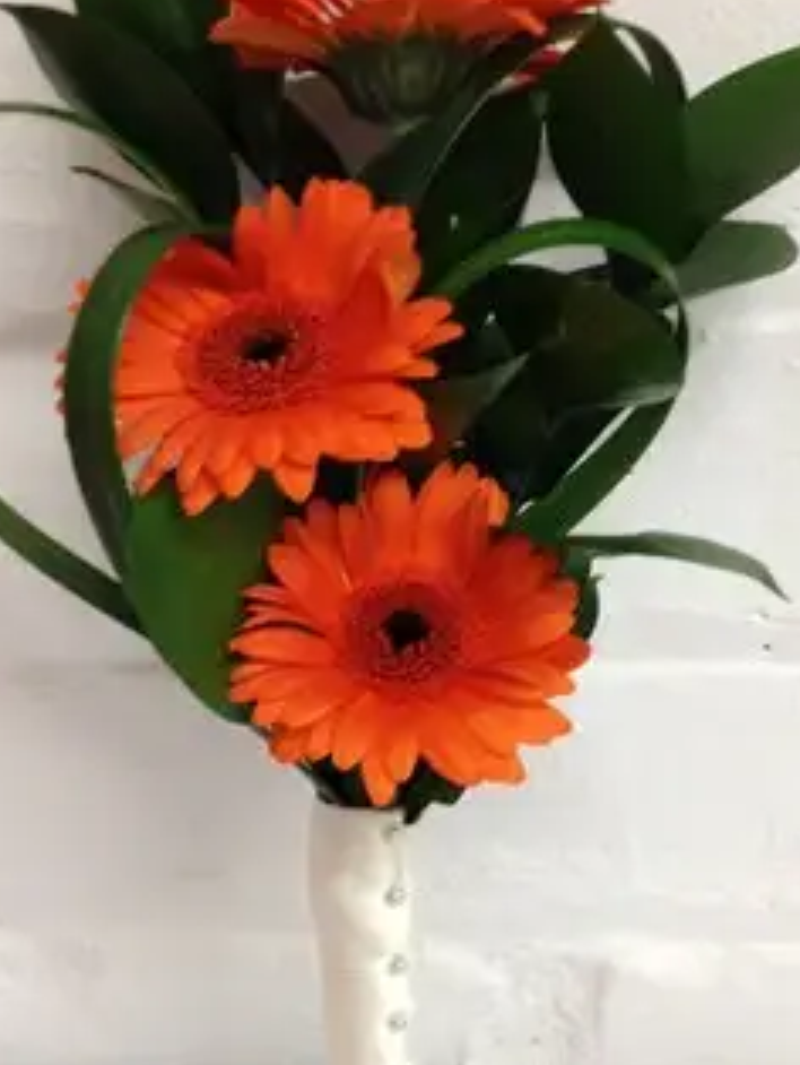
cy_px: 609
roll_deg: +1.9
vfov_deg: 31.1
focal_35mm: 62
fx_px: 1908
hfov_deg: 23.7
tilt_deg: -27.8
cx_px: 369
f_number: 2.4
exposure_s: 1/20
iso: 80
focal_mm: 4.28
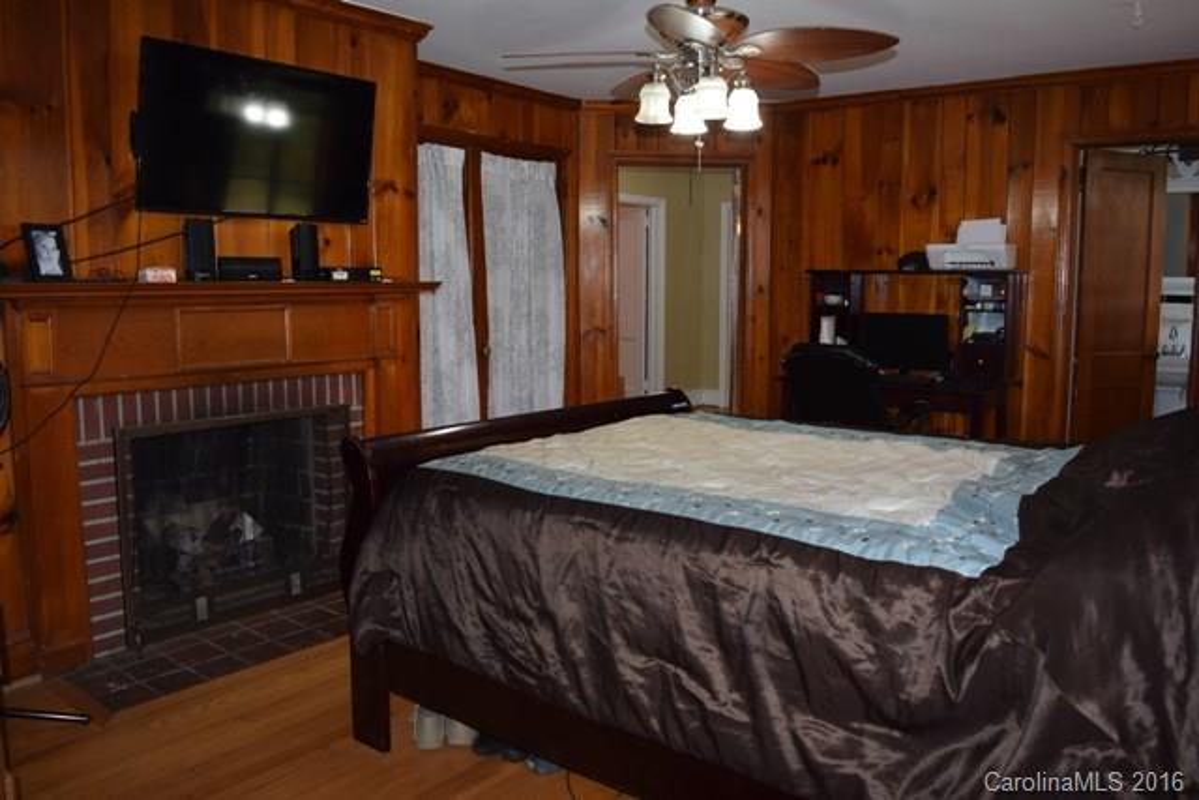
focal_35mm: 27
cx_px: 600
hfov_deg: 67.4
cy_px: 400
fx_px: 899
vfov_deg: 48.0
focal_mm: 18
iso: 800
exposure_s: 1/80
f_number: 4.5
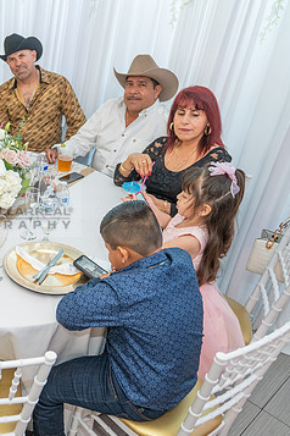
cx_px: -22
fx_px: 471
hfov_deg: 30.8
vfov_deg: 49.5
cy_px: 208
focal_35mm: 39
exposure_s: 1/160
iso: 800
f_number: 2.8
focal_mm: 24
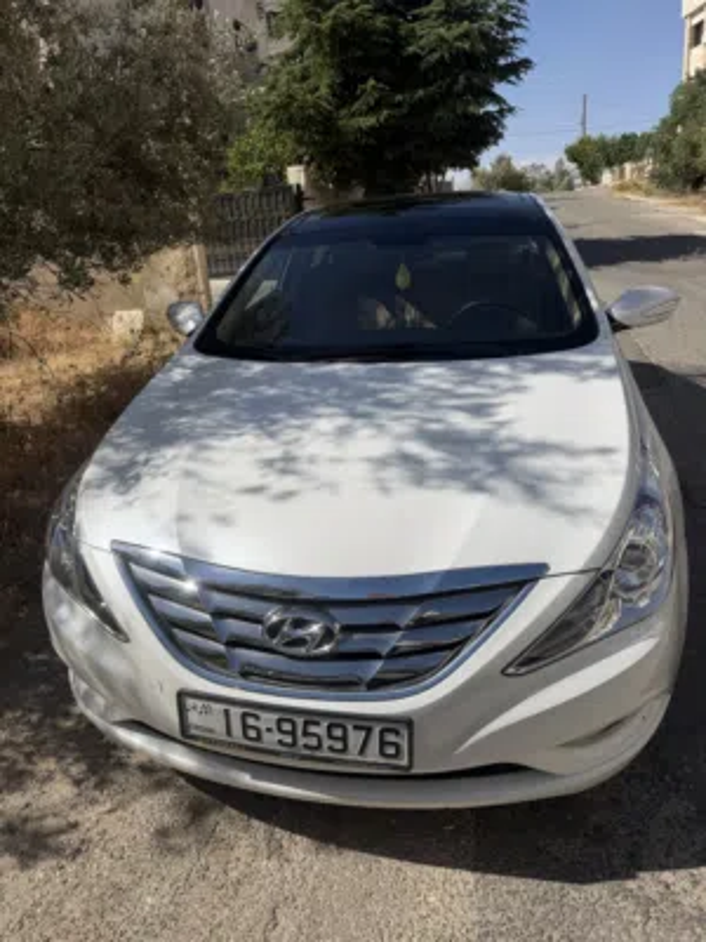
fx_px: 653
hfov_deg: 56.8
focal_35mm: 24
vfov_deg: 71.6
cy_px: 471
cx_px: 353
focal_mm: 6.76
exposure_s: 1/9091
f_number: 1.78
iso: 80
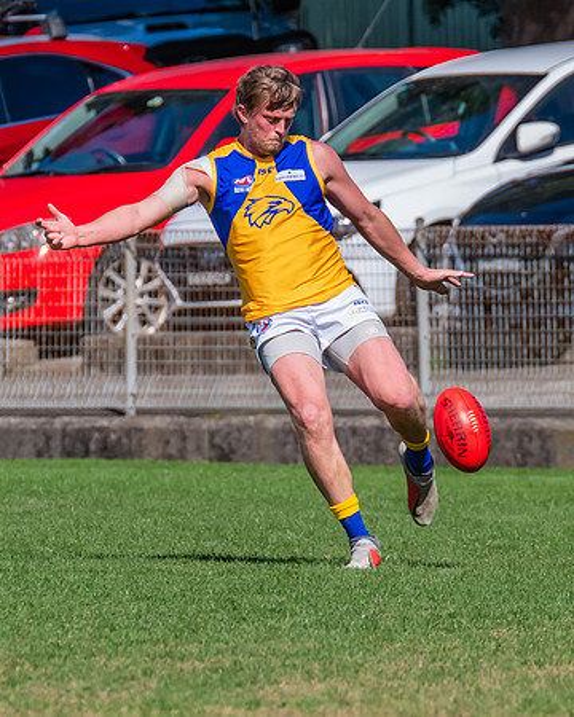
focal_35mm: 1046
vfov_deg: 1.9
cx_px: 378
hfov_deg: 1.5
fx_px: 22215
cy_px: 311
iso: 800
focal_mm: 420
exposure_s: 1/1600
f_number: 9
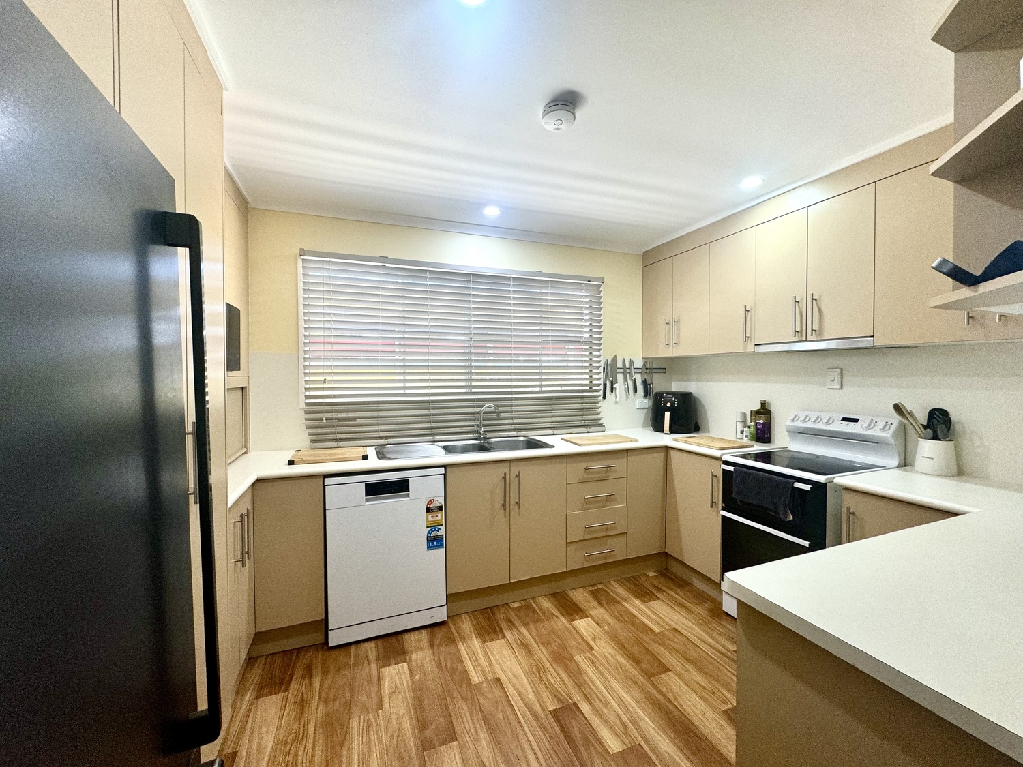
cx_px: 512
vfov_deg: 85.7
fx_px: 414
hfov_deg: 102.1
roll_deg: +0.5
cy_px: 384
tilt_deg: -0.4
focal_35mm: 14
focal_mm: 2.22
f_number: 2.2
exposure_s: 1/100
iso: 100
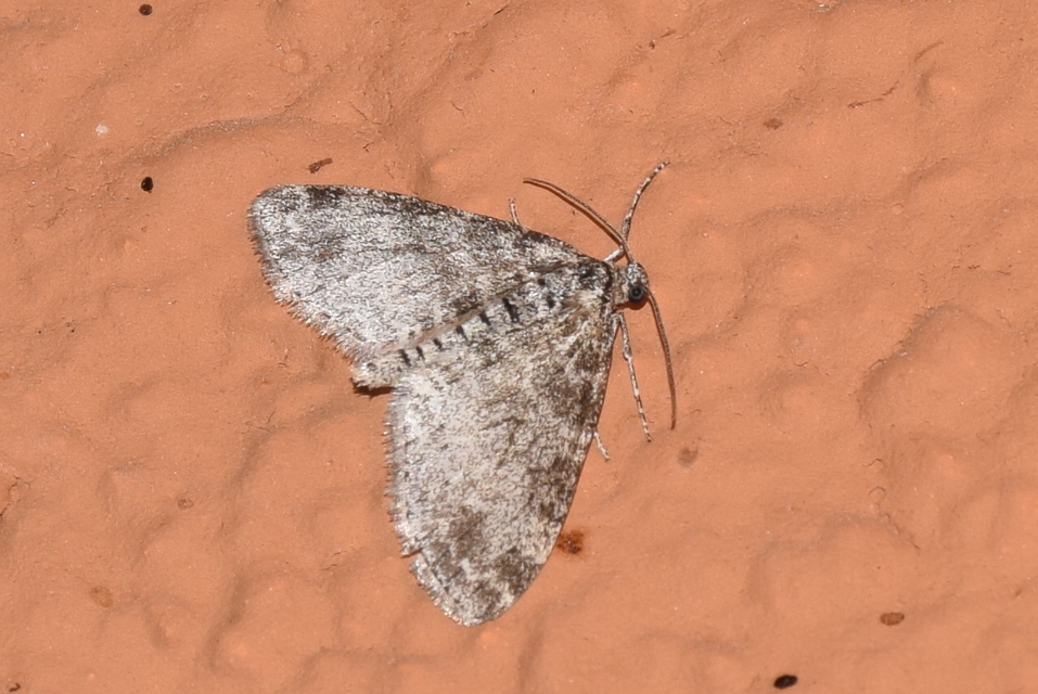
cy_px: 347
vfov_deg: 6.6
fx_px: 6060
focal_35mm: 210
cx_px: 519
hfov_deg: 9.8
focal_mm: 140
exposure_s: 1/160
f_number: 13
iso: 100
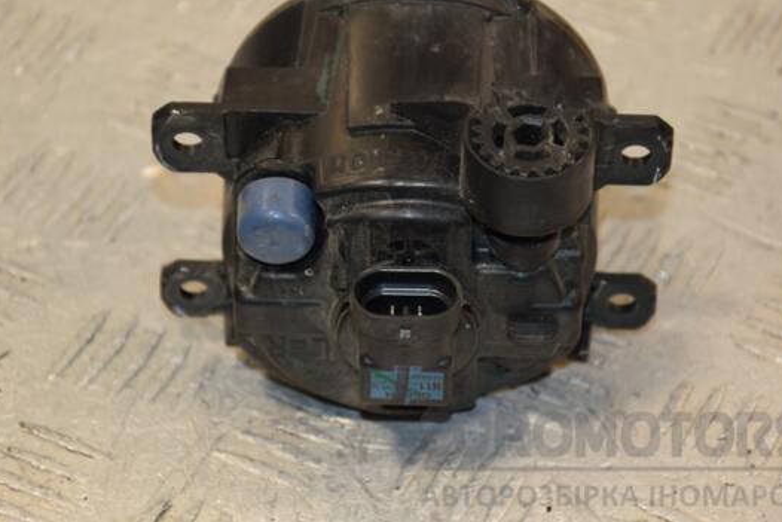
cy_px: 236
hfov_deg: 11.4
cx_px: 392
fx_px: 3901
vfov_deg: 7.7
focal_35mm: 180
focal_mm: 105
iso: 800
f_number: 5.6
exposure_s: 1/160
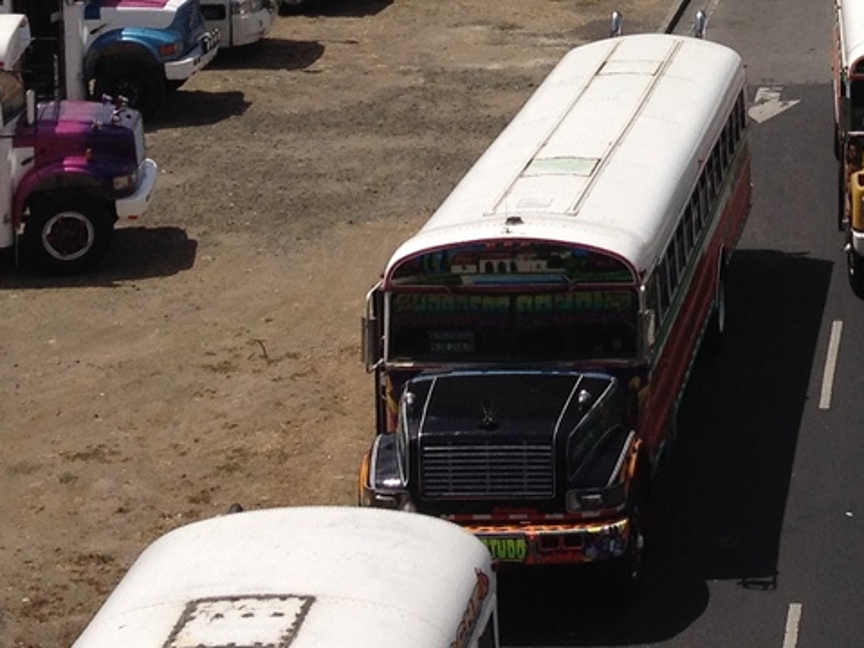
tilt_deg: -10.6
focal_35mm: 117
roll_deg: +0.5
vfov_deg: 12.3
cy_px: -204
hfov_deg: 16.5
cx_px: 873
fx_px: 2920
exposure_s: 1/3953
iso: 50
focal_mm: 4.28
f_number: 2.4
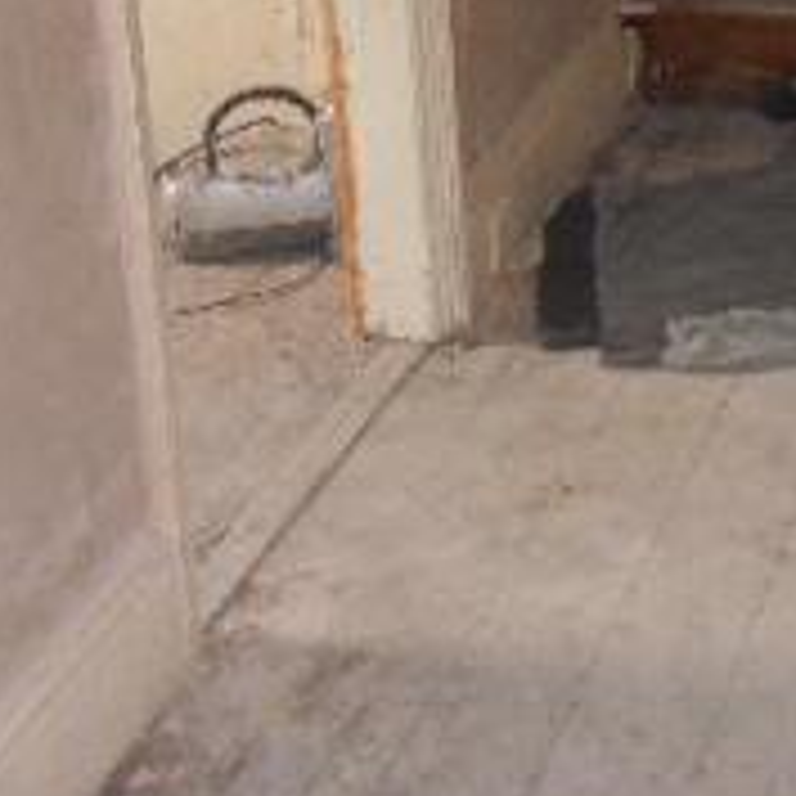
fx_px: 2419
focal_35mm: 93
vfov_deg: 18.1
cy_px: -43
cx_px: 708
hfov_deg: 18.4
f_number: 3.7
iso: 200
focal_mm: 5.6
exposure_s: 1/30
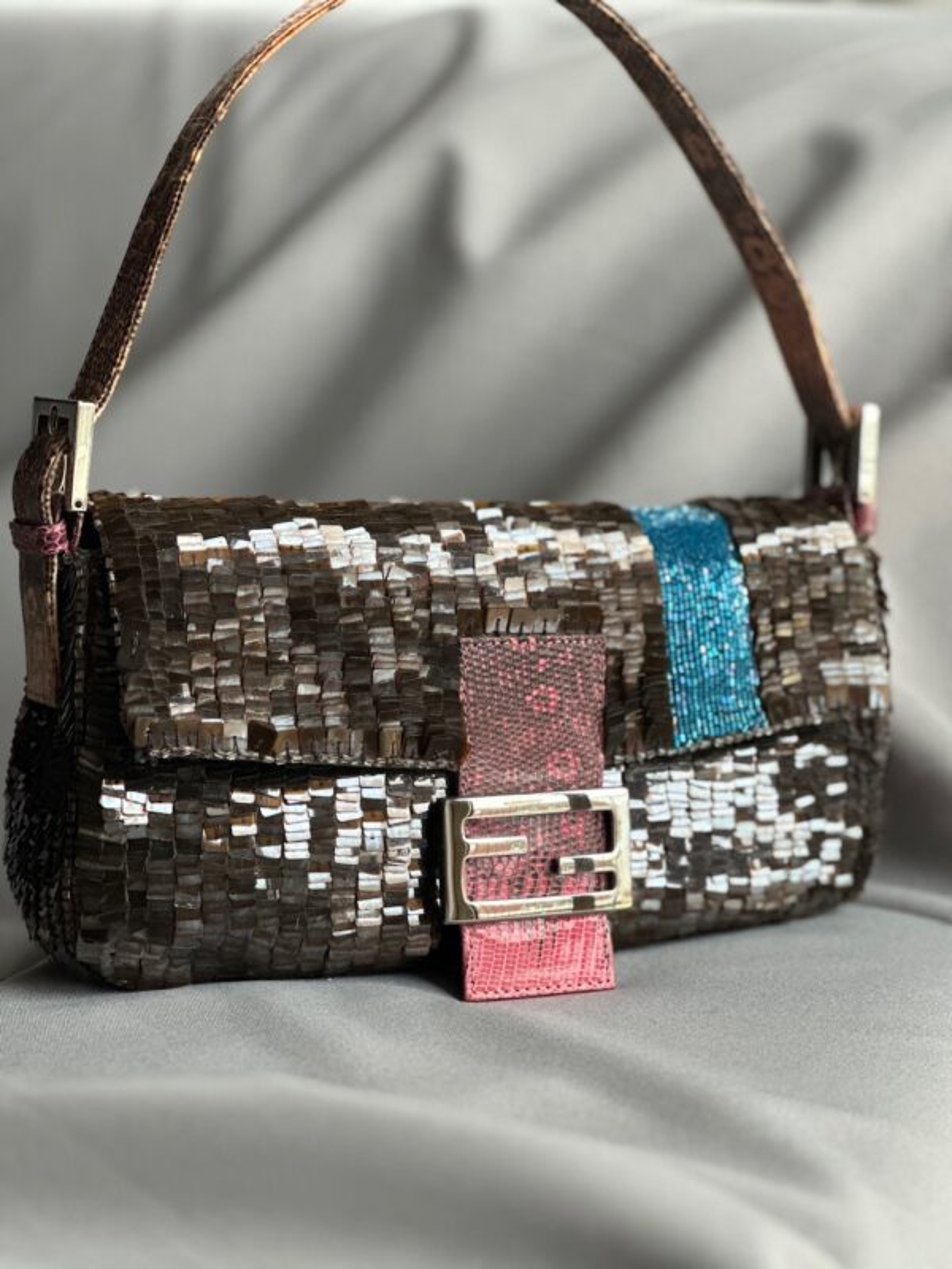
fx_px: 2824
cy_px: 634
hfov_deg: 19.1
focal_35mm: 77
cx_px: 476
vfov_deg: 25.3
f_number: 2.8
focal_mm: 9
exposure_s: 1/40
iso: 250
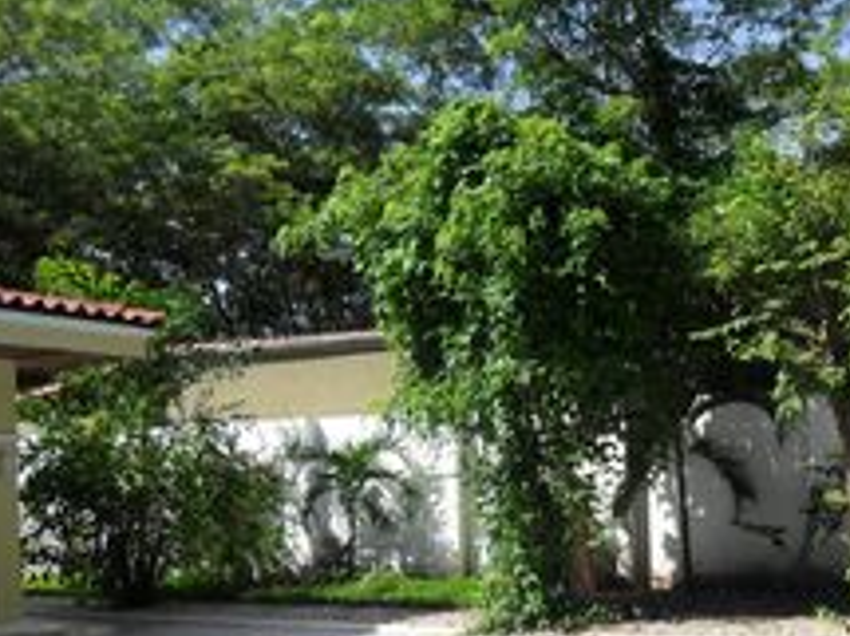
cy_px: 476
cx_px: 668
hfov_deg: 41.3
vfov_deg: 32.2
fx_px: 1080
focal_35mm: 44
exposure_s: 1/750
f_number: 3.5
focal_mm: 4.9
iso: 100
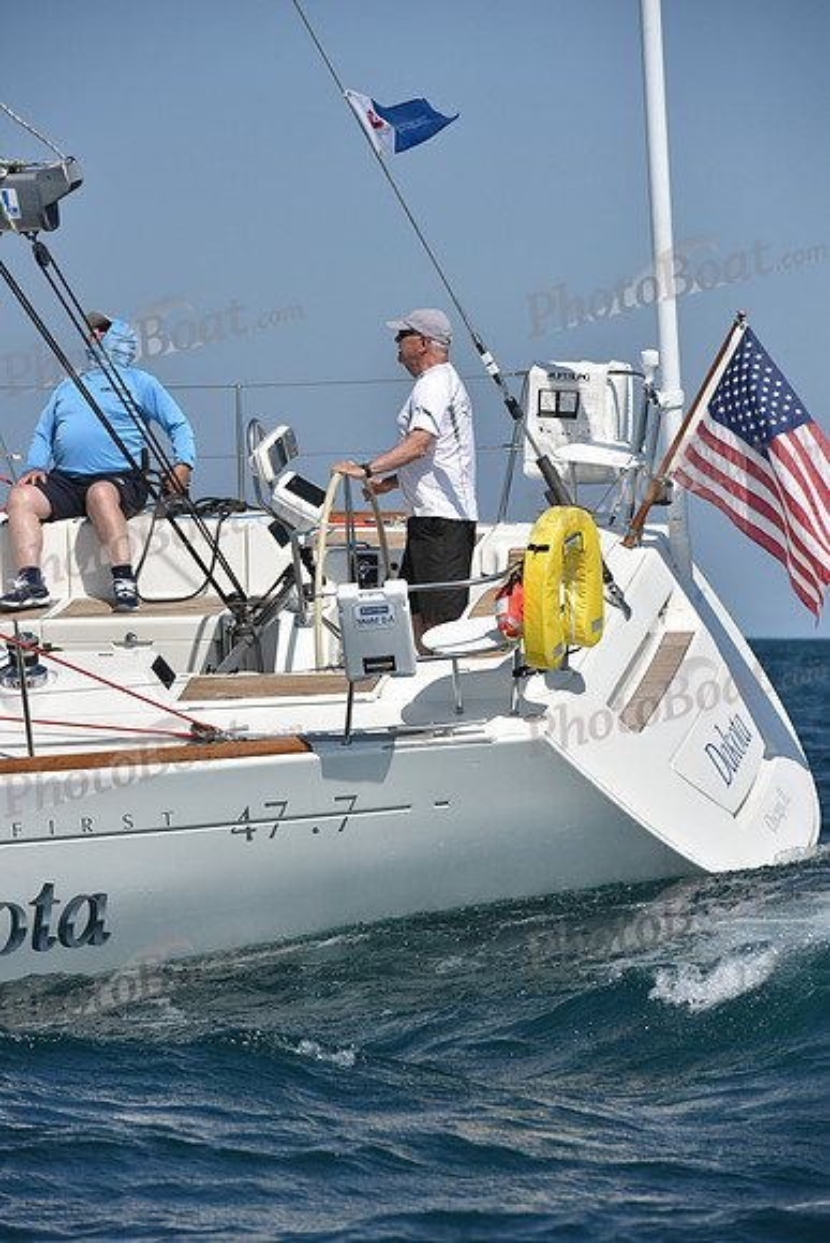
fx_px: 6566
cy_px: 622
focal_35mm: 190
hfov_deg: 7.2
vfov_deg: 10.8
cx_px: 415
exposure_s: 1/1600
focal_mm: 190
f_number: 8
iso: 250
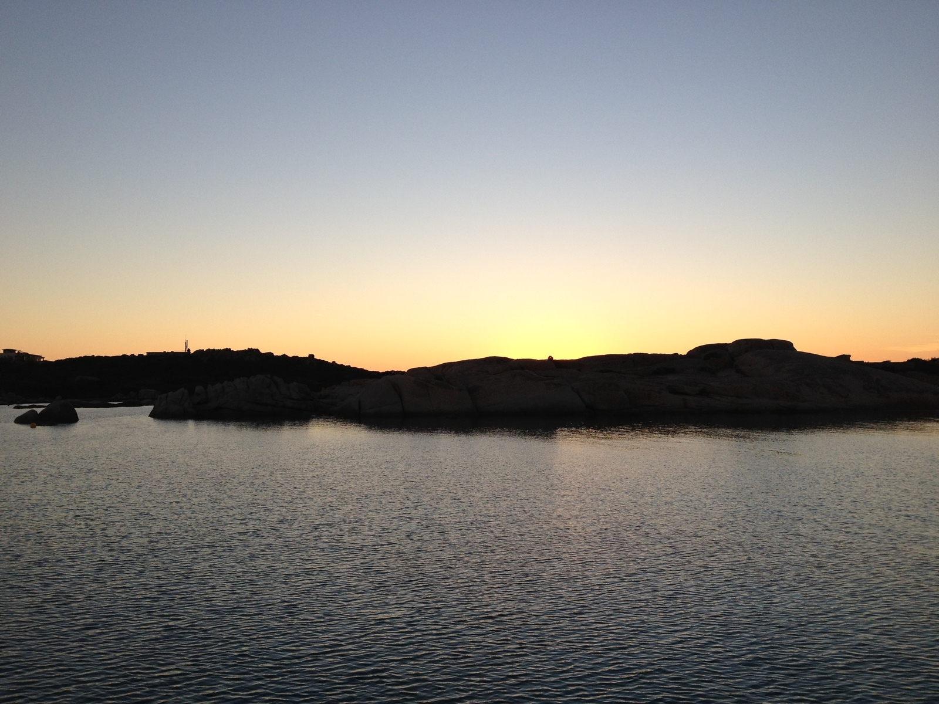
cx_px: 470
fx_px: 949
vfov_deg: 40.7
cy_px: 352
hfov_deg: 52.6
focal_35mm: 35
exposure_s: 1/431
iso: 64
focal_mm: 4.28
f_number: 2.4
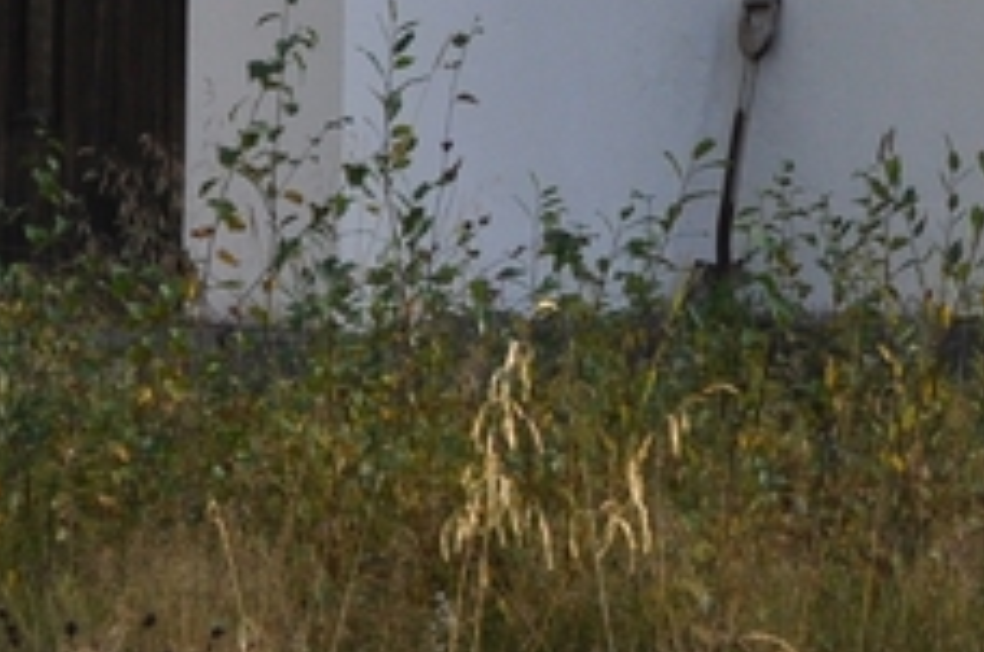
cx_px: 932
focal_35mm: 277
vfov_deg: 4.8
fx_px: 7545
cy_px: -874
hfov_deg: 7.4
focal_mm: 35
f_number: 9
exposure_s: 1/320
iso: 400
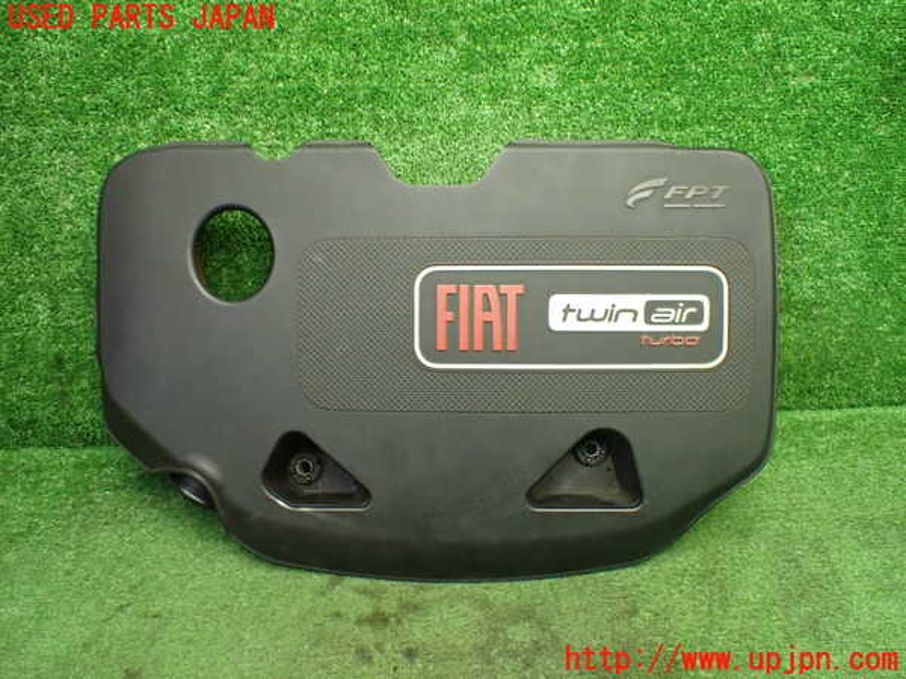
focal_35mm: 30
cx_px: 453
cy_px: 340
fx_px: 785
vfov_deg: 46.8
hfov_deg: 60.0
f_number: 2.3
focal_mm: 5.4
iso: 800
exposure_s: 1/100
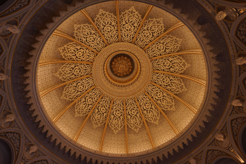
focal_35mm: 20
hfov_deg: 84.0
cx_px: 123
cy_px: 82
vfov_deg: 61.9
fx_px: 137
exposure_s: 1/60
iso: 160
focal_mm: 20
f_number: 4
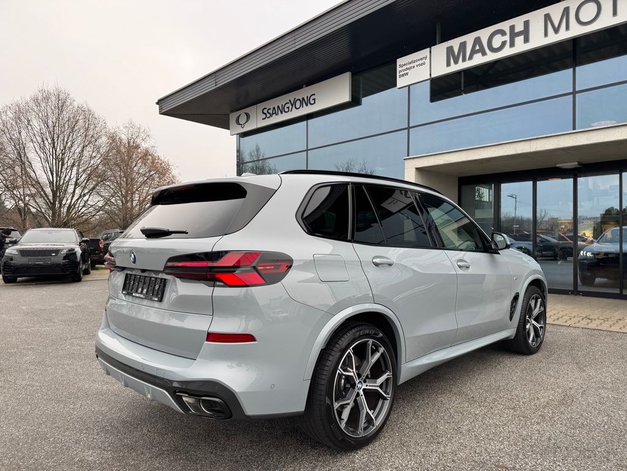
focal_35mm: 24
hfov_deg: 71.6
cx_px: 314
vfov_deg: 56.8
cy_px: 236
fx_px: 435
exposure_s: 1/304
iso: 100
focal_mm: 6.76
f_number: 1.78
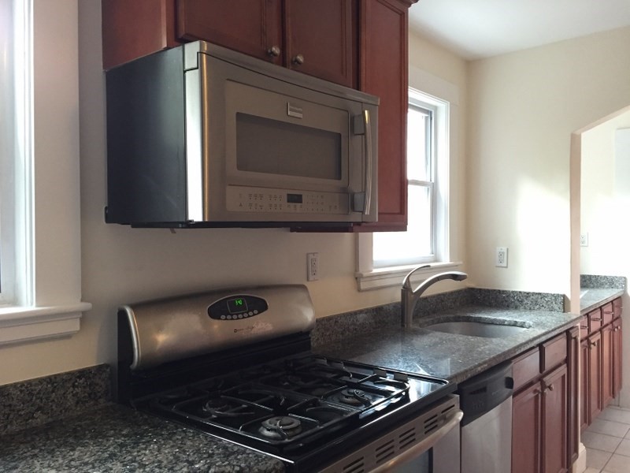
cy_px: 236
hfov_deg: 61.7
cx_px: 315
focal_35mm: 29
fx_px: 528
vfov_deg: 48.2
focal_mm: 4.15
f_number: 2.2
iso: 160
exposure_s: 1/30
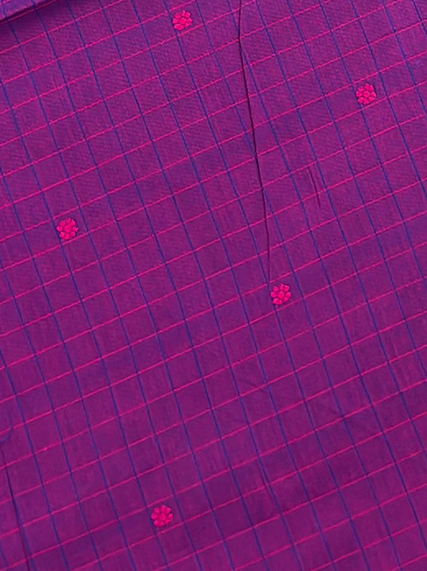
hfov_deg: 9.7
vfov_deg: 12.5
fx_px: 2486
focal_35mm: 151
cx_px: 479
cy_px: -256
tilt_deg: -74.5
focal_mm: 5.96
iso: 50
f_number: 1.6
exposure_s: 1/50
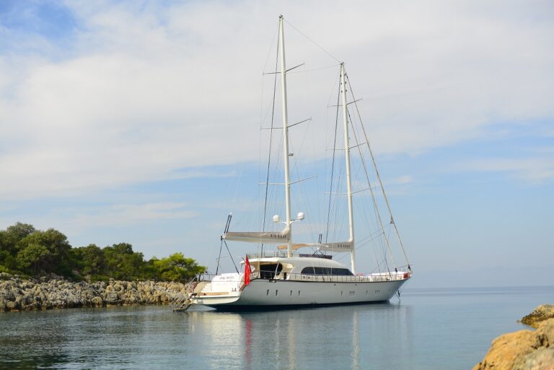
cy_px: 185
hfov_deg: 44.5
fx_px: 677
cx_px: 277
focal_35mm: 44
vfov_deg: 30.5
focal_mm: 44
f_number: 3.5
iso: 100
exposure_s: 1/800
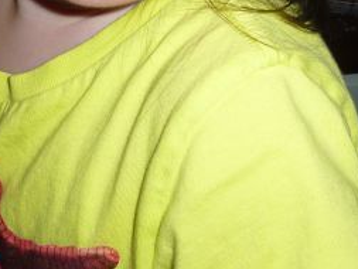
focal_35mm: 79
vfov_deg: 17.6
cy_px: -75
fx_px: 817
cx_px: 205
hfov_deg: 24.7
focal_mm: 4.1
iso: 100
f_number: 3.3
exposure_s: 1/125
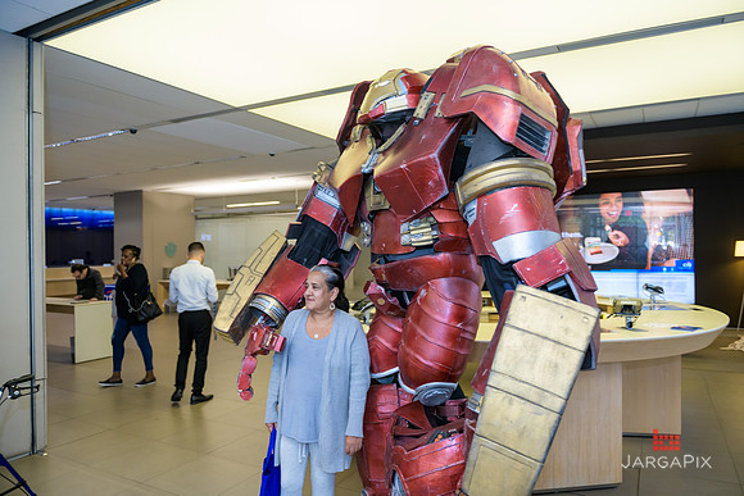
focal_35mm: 26
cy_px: 248
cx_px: 372
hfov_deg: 69.4
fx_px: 537
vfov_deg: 49.6
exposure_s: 1/125
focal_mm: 26
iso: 800
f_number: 3.2
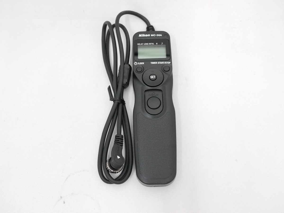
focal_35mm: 34
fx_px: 279
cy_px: 106
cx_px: 142
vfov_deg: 41.8
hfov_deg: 54.0
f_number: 5.6
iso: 800
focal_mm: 17
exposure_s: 1/50
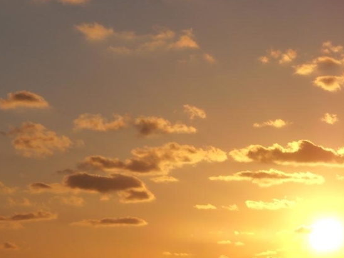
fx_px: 1998
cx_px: 107
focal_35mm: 201
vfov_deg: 7.4
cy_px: 182
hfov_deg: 9.8
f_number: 5.8
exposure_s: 1/1000
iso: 80
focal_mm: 24.39
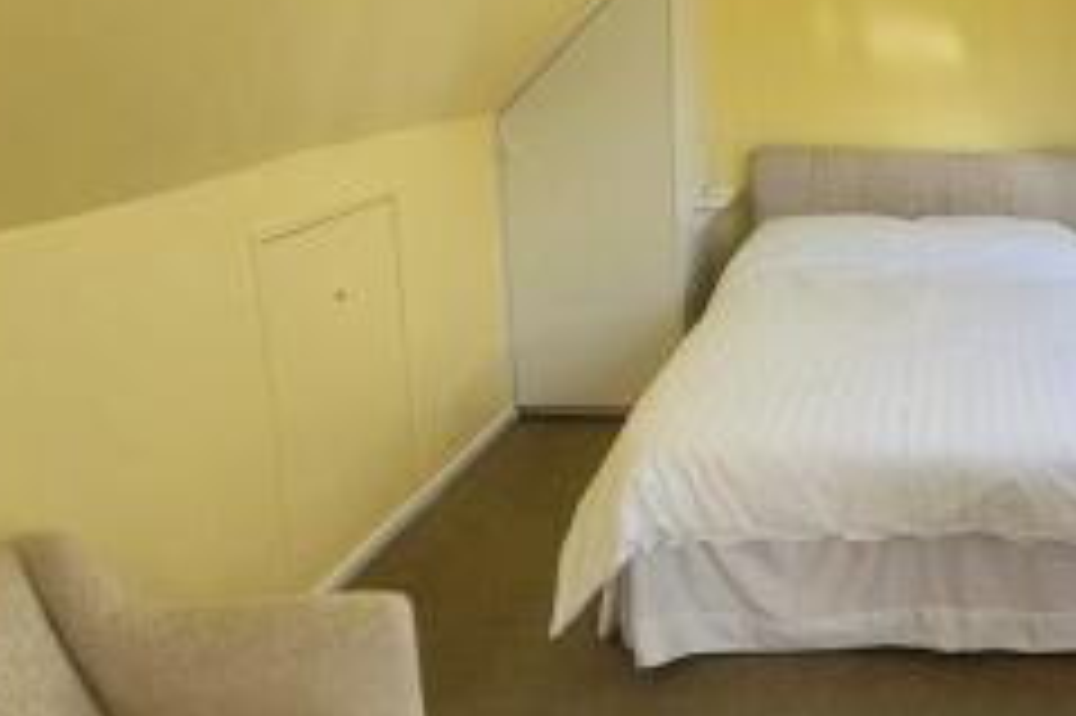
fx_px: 986
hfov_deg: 50.9
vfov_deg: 39.0
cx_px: 961
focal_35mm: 33
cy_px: 191
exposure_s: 1/178
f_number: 2.2
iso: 32
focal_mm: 1.74
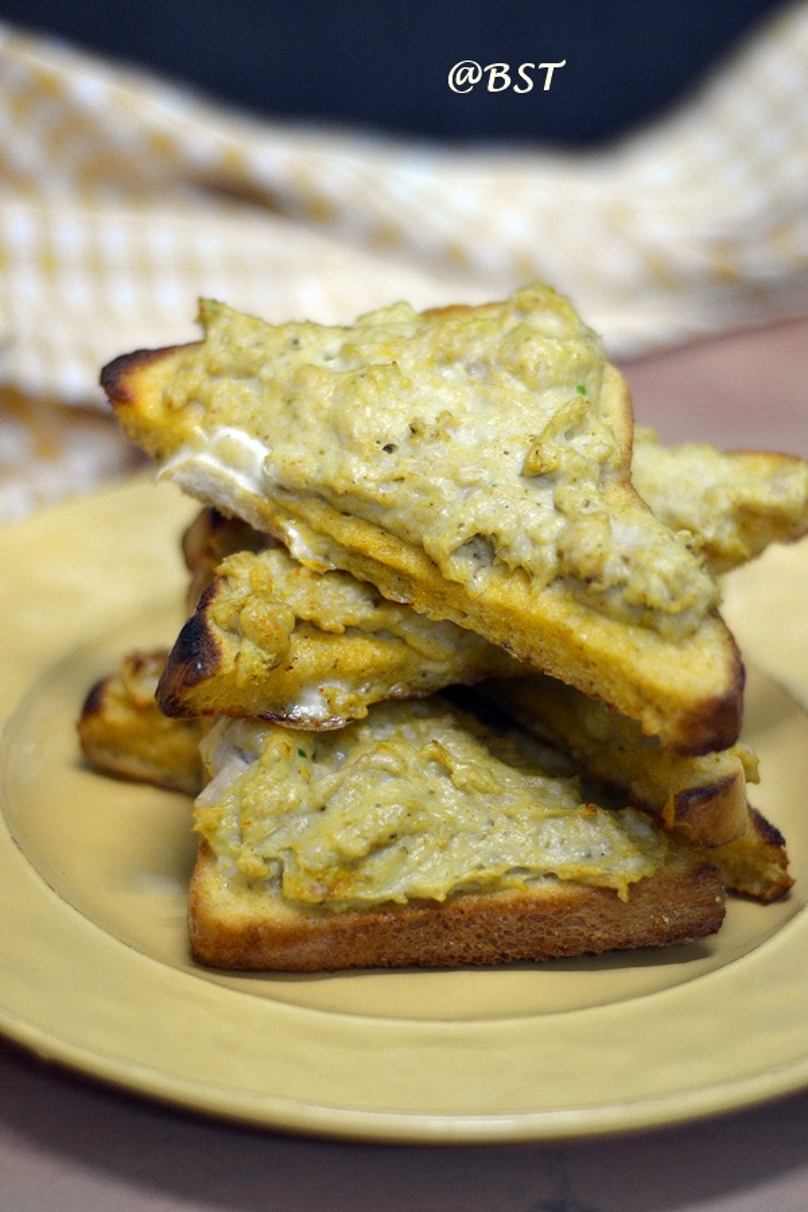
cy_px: 606
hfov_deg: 18.2
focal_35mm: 75
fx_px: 2525
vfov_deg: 27.0
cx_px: 404
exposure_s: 1/60
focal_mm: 50
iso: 500
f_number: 1.8
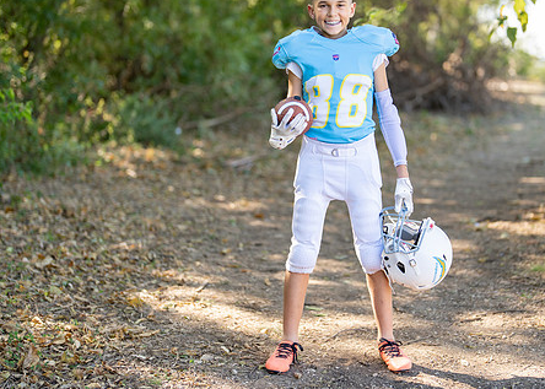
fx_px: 1192
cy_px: 151
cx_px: 345
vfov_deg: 18.5
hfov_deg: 25.7
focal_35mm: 77
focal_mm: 50
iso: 100
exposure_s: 1/1000
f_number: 1.2
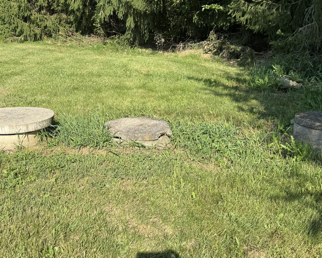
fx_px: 391
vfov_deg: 36.5
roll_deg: +2.2
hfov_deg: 44.4
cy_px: 123
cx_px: 121
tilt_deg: -15.9
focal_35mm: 41
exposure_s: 1/2415
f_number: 1.78
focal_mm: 6.76
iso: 80
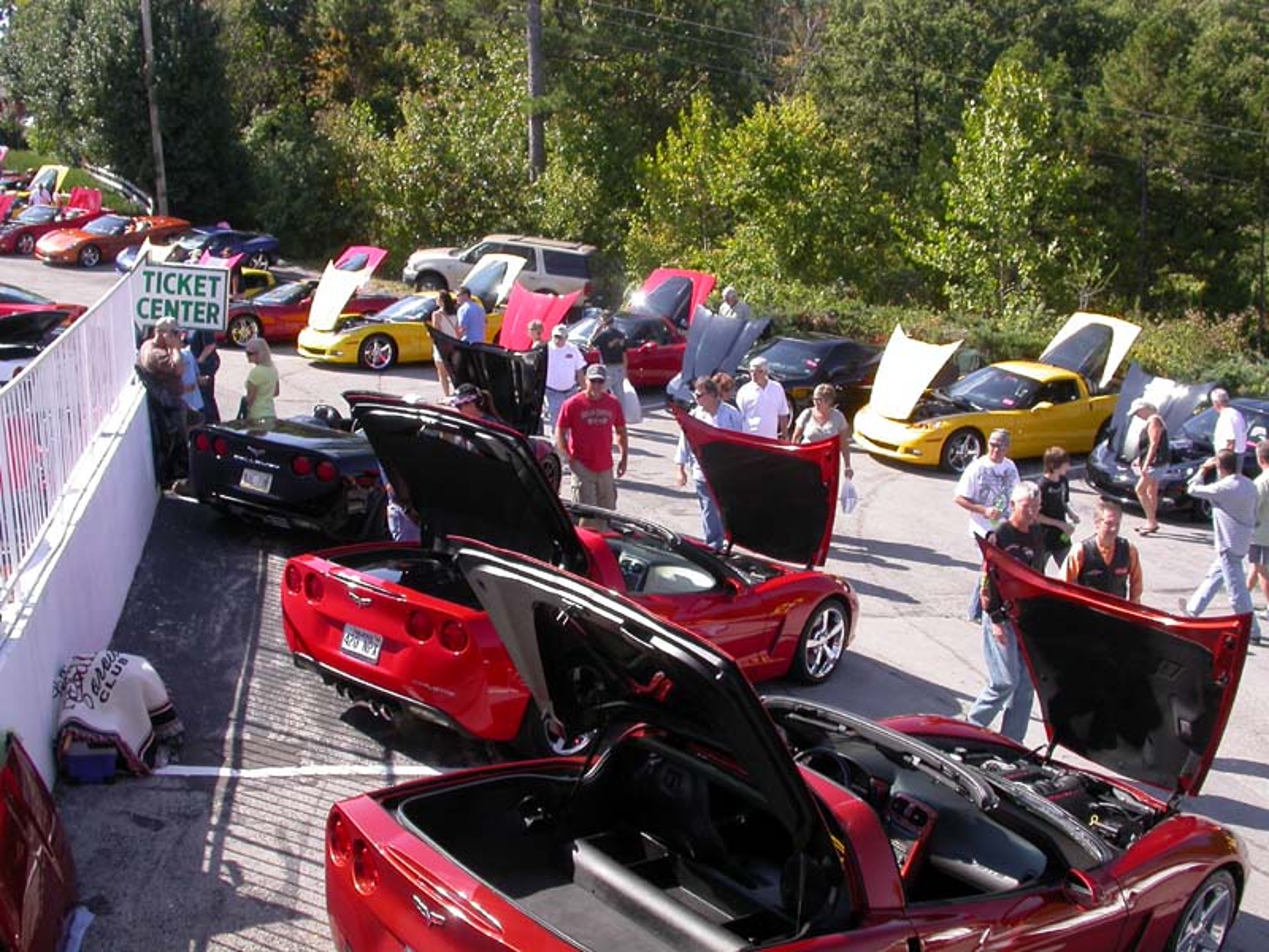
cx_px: 634
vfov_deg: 37.7
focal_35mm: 38
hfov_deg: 49.0
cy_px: 476
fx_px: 1393
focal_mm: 7.85
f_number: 6
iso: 100
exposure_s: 1/209
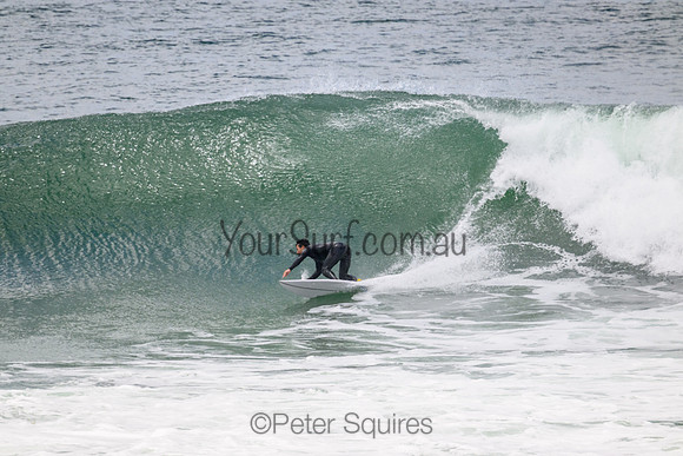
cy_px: 228
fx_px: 15181
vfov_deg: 1.7
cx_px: 342
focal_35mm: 800
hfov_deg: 2.6
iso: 1100
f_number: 11
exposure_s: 1/2000
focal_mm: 800
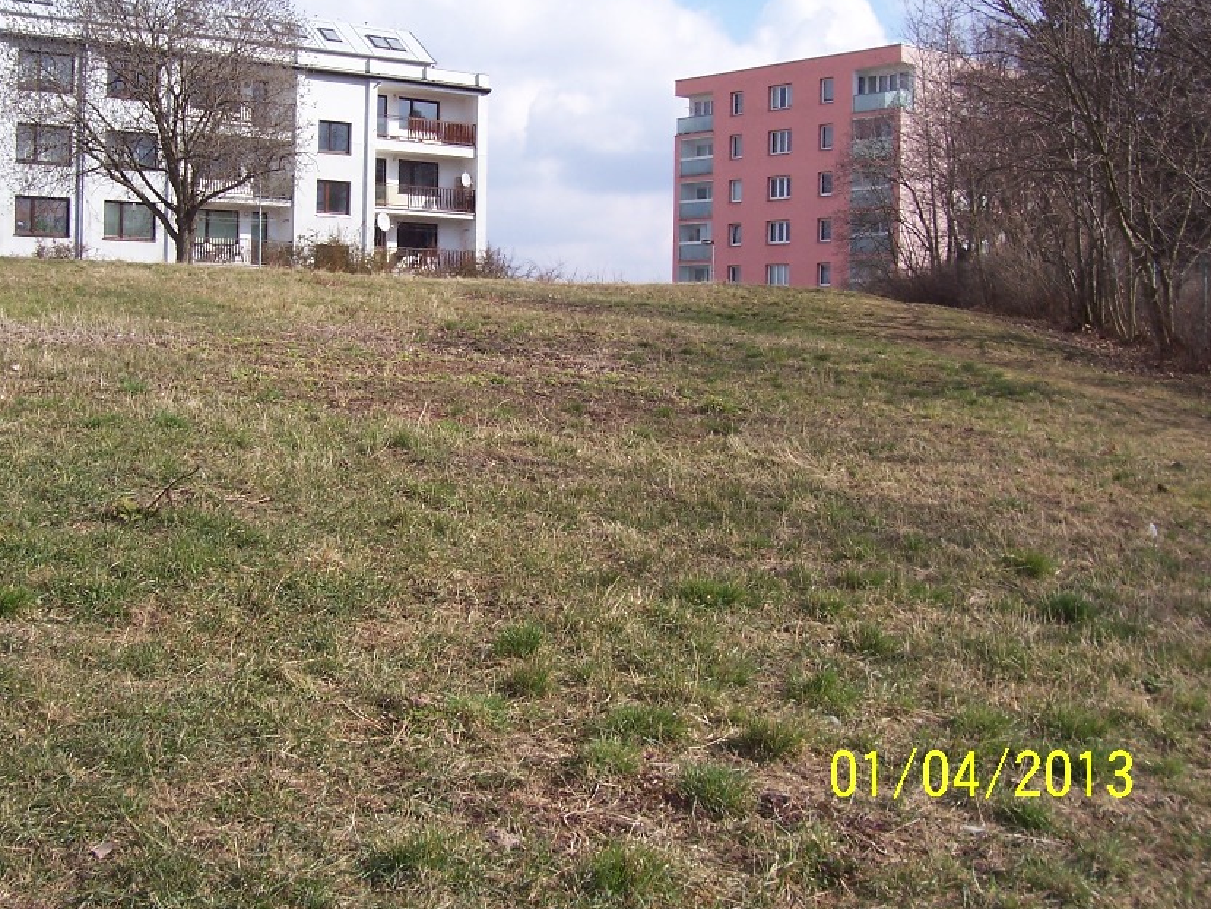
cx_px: 466
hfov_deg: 44.5
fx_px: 1470
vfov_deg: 34.2
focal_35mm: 42
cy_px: 361
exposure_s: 1/350
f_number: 5.6
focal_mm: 5.6
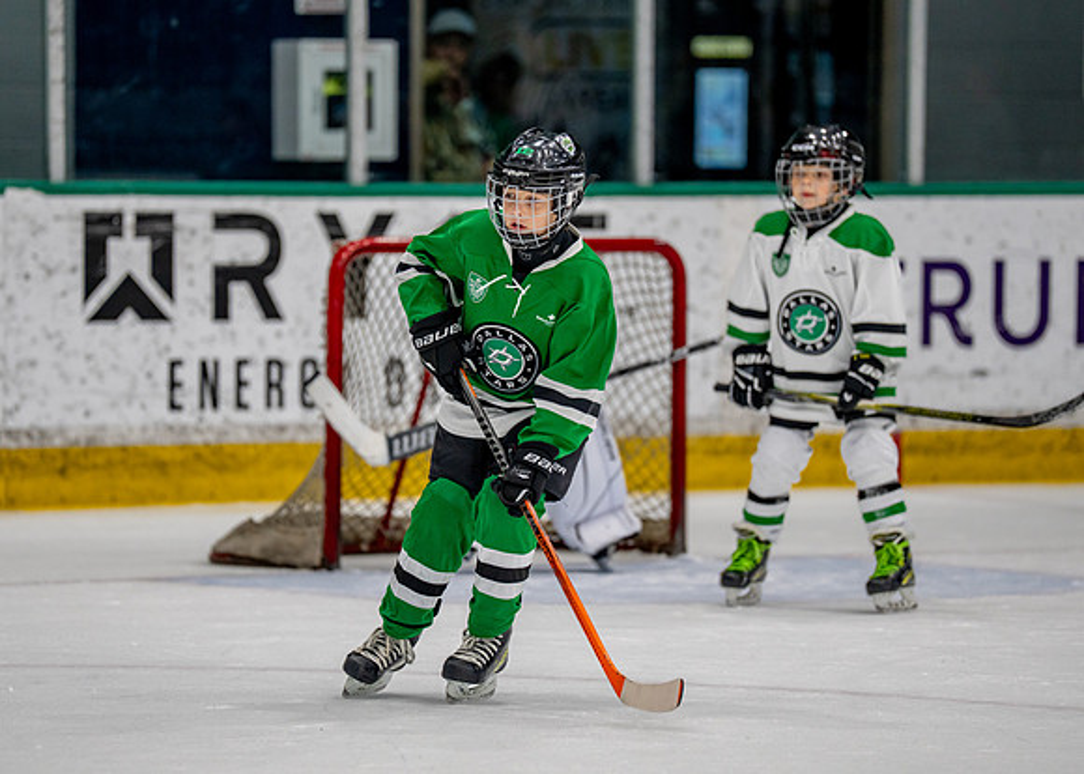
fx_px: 8079
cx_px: 488
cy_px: 367
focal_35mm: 262
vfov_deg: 5.5
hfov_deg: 7.7
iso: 1000
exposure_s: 1/1250
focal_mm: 200
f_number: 2.8
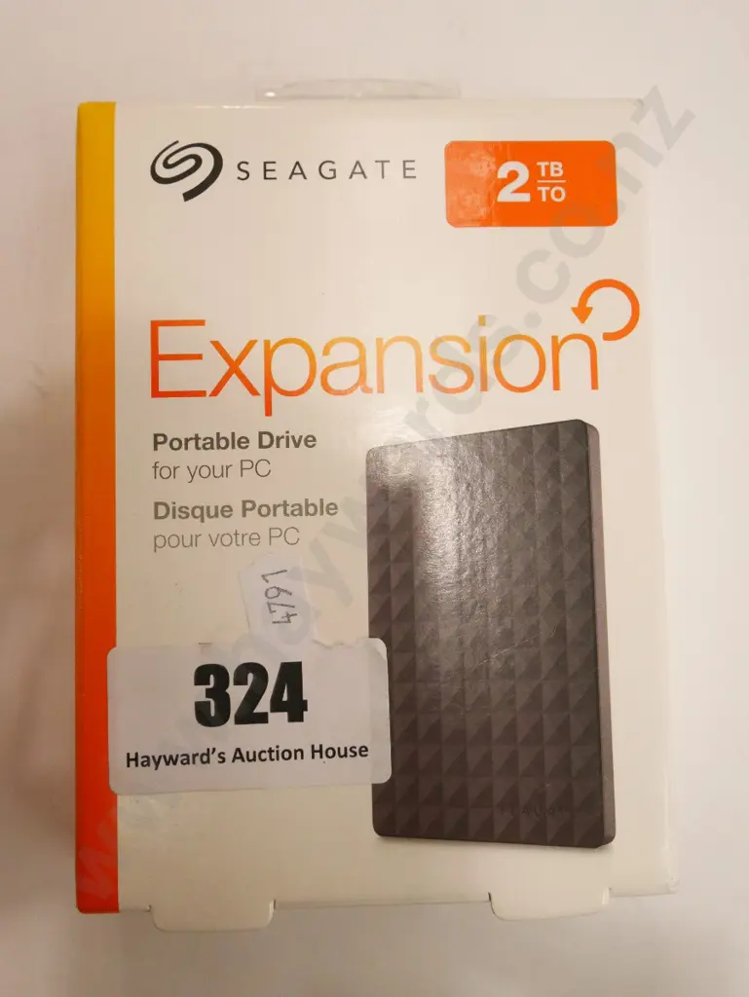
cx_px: 374
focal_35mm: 34
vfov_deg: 53.9
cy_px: 498
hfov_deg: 41.8
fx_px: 980
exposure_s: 1/320
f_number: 4.1
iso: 3200
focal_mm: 17
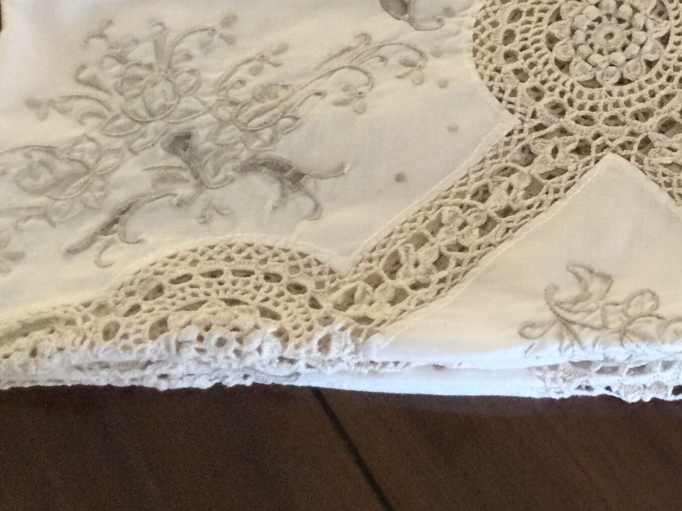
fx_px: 1478
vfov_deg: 19.2
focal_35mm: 75
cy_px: 15
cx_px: 654
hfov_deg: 25.0
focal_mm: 3.3
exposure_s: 1/33
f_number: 2.4
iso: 100
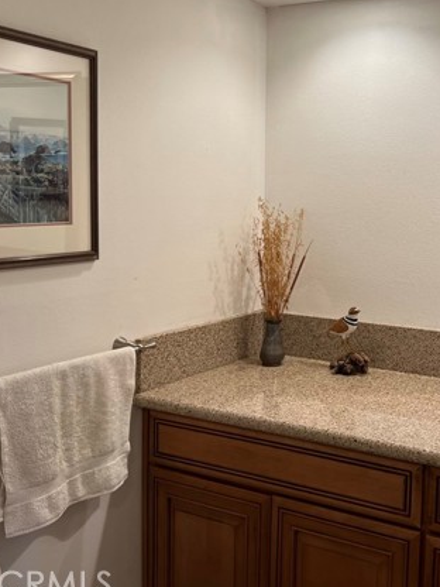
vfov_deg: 46.7
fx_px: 678
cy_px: 265
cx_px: 351
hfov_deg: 34.9
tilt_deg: -5.5
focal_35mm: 40
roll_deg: -2.0
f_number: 1.5
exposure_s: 1/120
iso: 100
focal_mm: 5.7
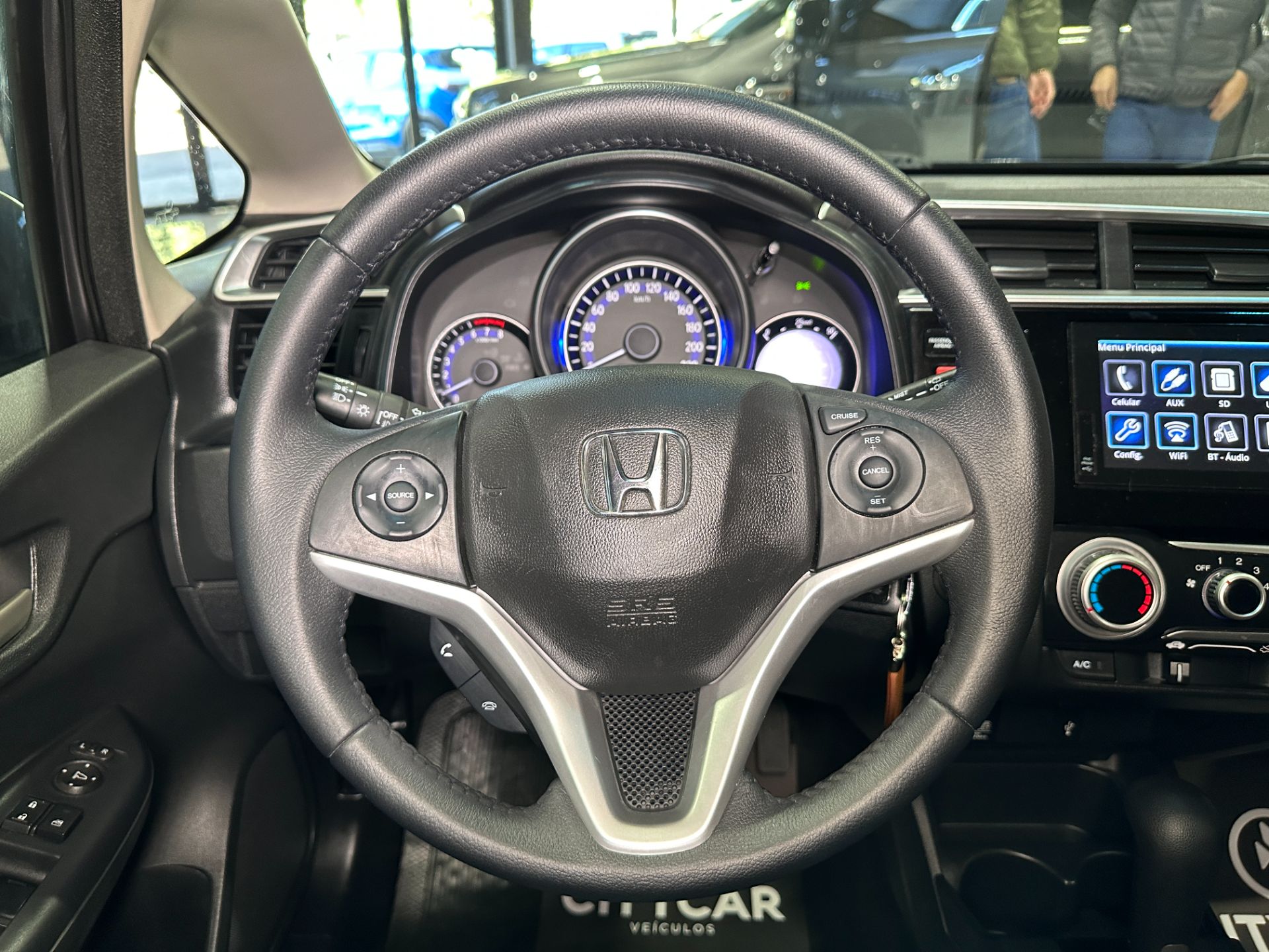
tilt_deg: -24.0
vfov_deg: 56.8
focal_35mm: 24
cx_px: 634
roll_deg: +1.1
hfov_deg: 71.6
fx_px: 880
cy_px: 476
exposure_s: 1/60
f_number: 1.78
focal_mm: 6.86
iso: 400
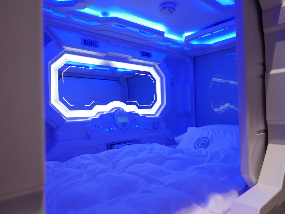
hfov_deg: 71.6
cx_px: 142
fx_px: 198
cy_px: 107
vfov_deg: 56.8
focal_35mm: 24
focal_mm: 10.9
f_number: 2
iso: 200
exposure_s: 1/125
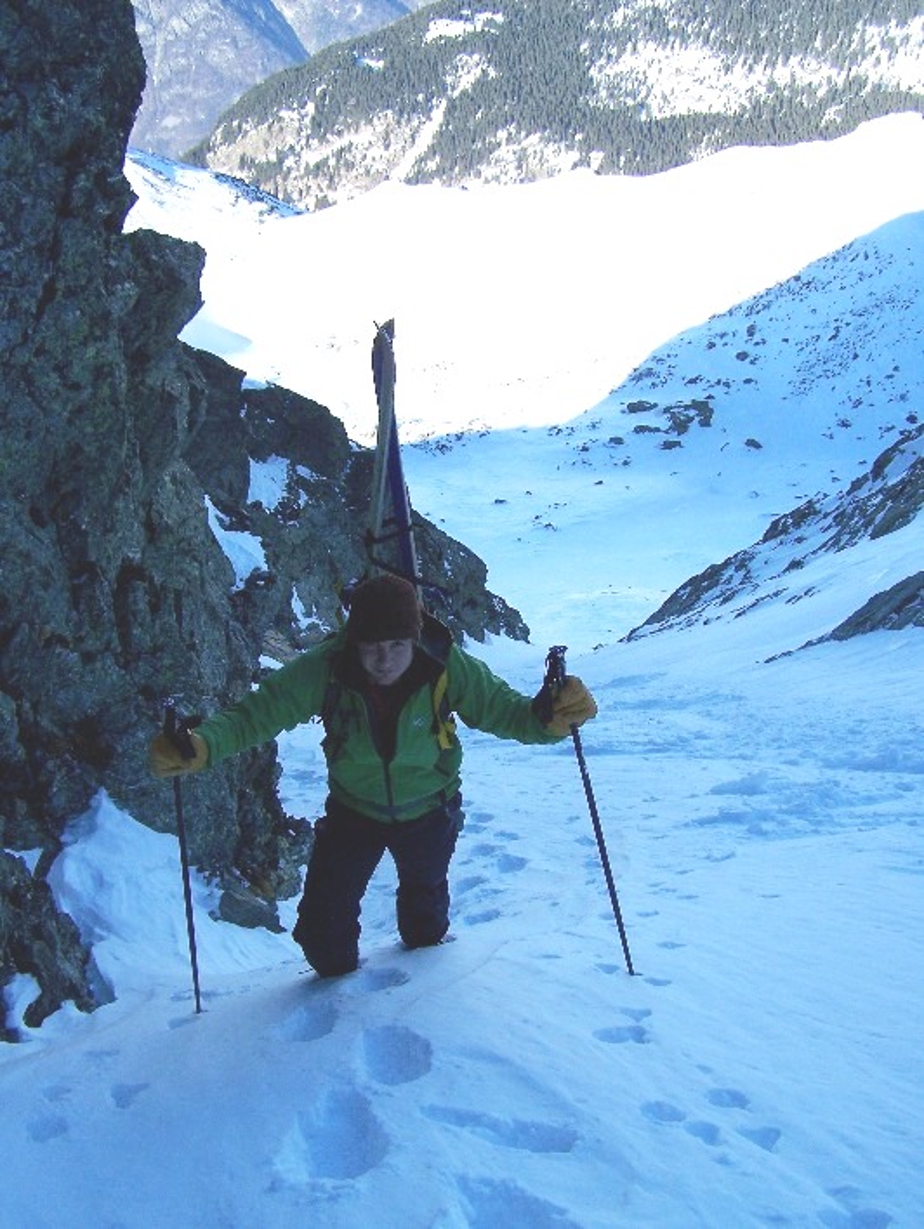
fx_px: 1351
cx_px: 462
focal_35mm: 38
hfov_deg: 37.8
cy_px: 614
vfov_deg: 48.9
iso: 80
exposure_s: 1/640
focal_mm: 6.3
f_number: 4
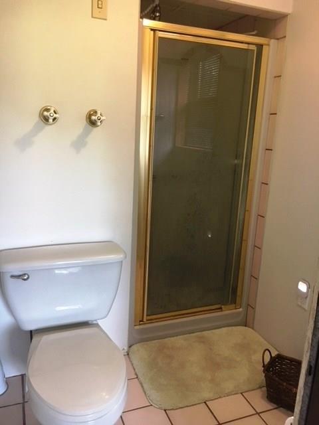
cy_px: 212
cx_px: 160
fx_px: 356
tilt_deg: -12.1
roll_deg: -4.0
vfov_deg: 61.7
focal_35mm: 29
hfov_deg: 48.2
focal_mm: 4.15
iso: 125
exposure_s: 1/30
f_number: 2.2
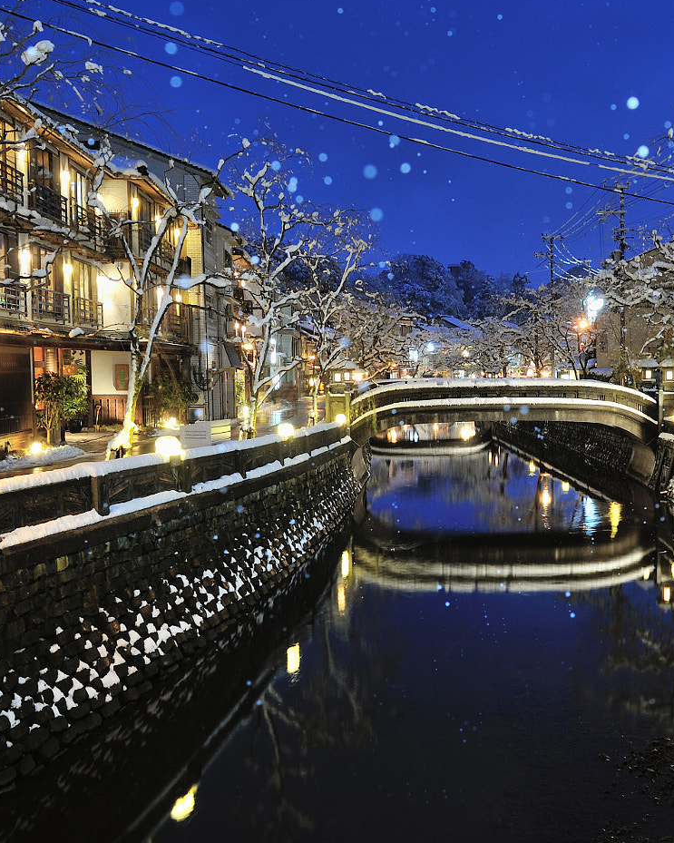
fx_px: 1047
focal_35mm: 42
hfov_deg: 35.3
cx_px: 460
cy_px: 448
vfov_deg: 43.8
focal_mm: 26
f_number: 9
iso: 200
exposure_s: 5
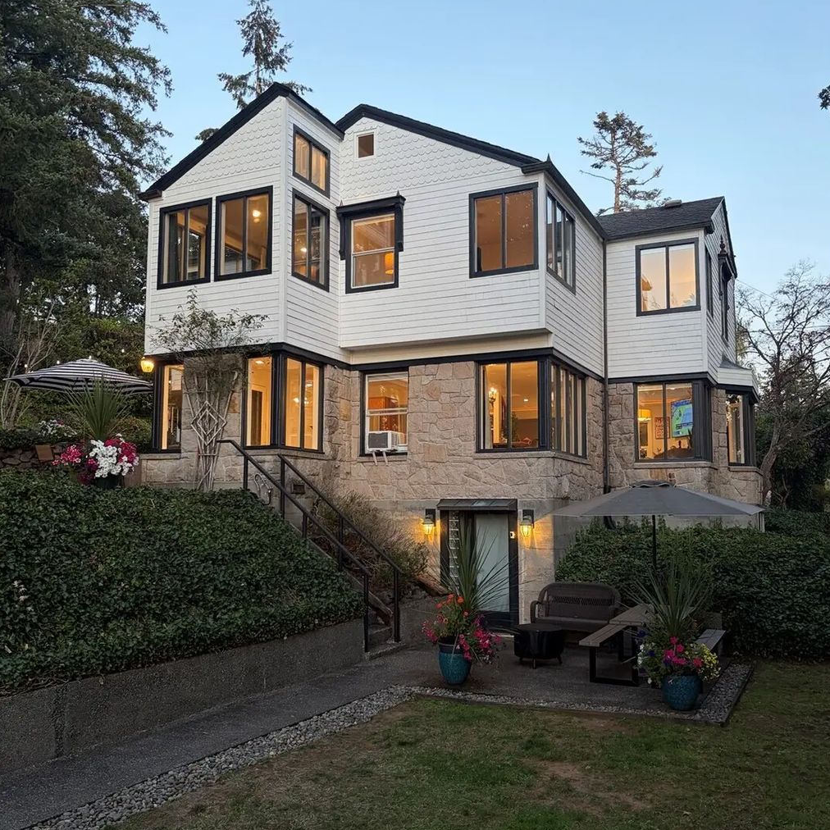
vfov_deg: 52.5
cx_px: 418
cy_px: 422
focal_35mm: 31
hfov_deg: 52.5
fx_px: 841
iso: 80
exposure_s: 1/60
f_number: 1.6
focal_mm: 5.96
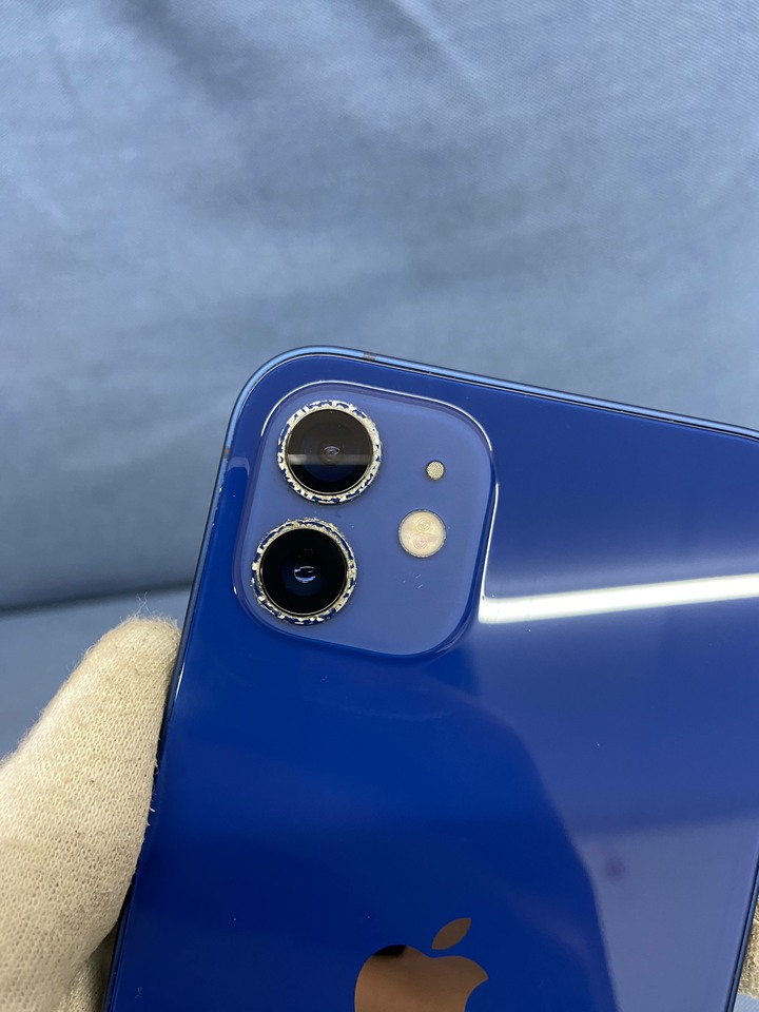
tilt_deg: -50.0
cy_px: 506
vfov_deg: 67.3
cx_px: 380
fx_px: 760
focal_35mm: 26
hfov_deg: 53.1
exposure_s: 1/60
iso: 250
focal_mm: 4.25
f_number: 1.8
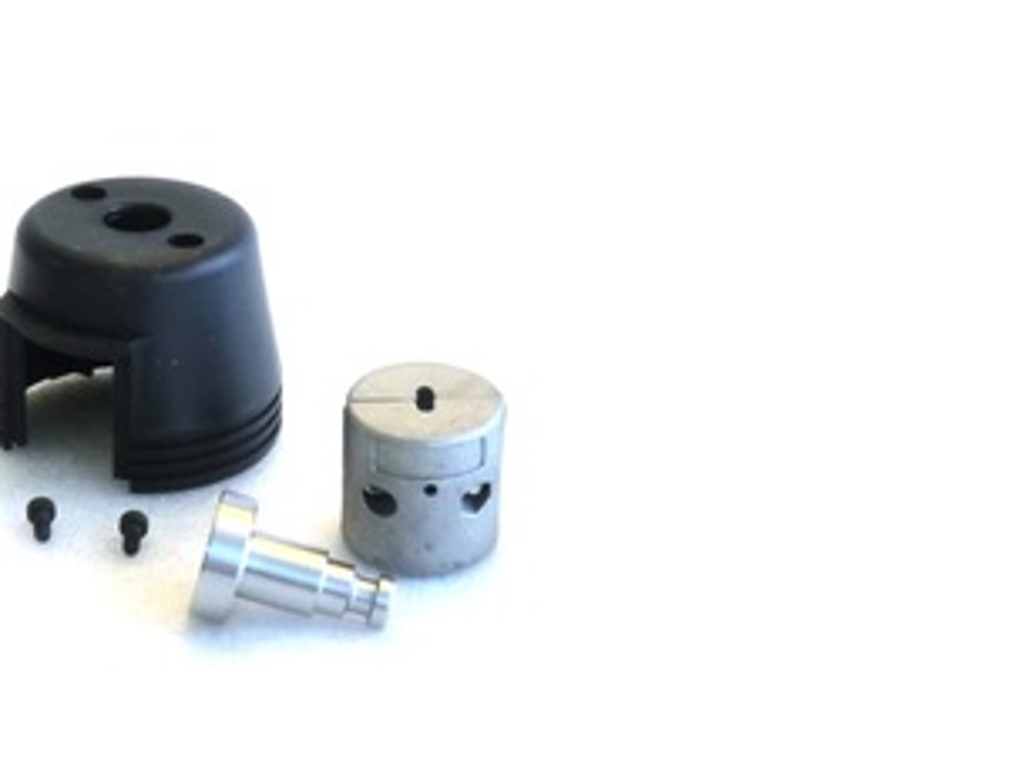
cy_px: 391
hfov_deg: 20.7
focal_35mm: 94
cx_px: 289
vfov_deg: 15.8
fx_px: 2768
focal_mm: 11.16
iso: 200
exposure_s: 1/60
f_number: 4.3
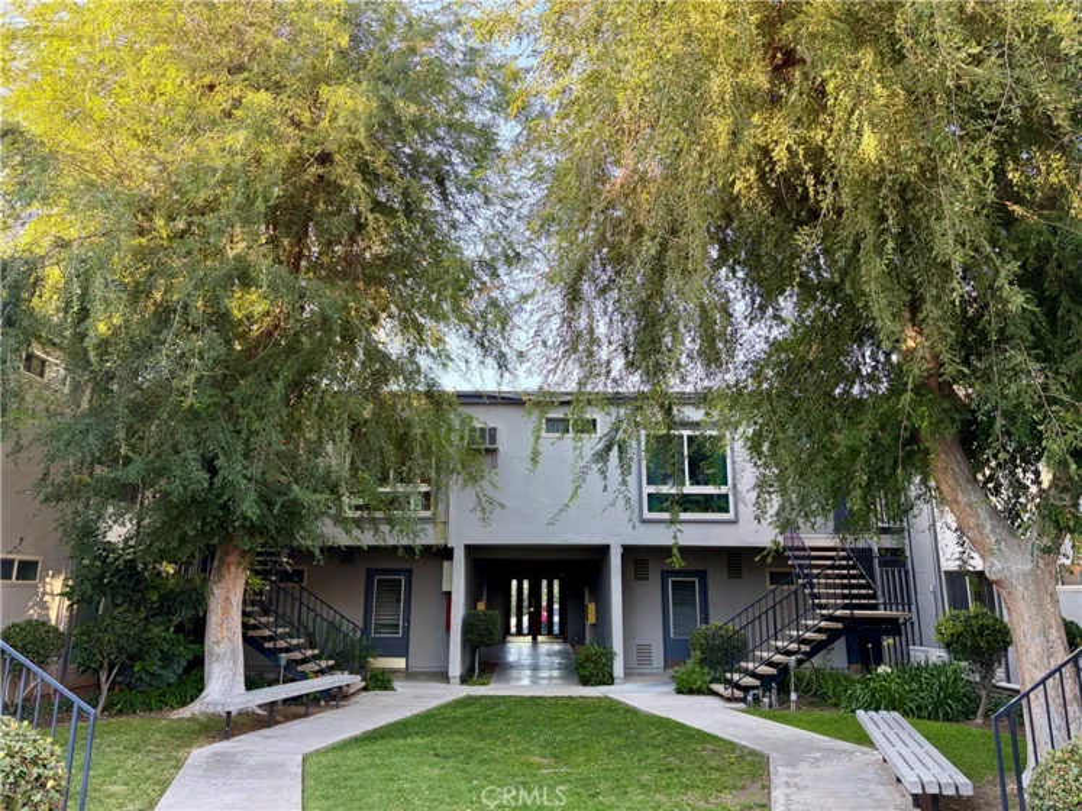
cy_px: 406
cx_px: 541
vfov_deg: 53.1
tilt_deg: +15.1
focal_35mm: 26
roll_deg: -1.4
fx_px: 813
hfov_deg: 67.3
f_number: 1.6
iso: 80
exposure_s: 1/121
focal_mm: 5.96
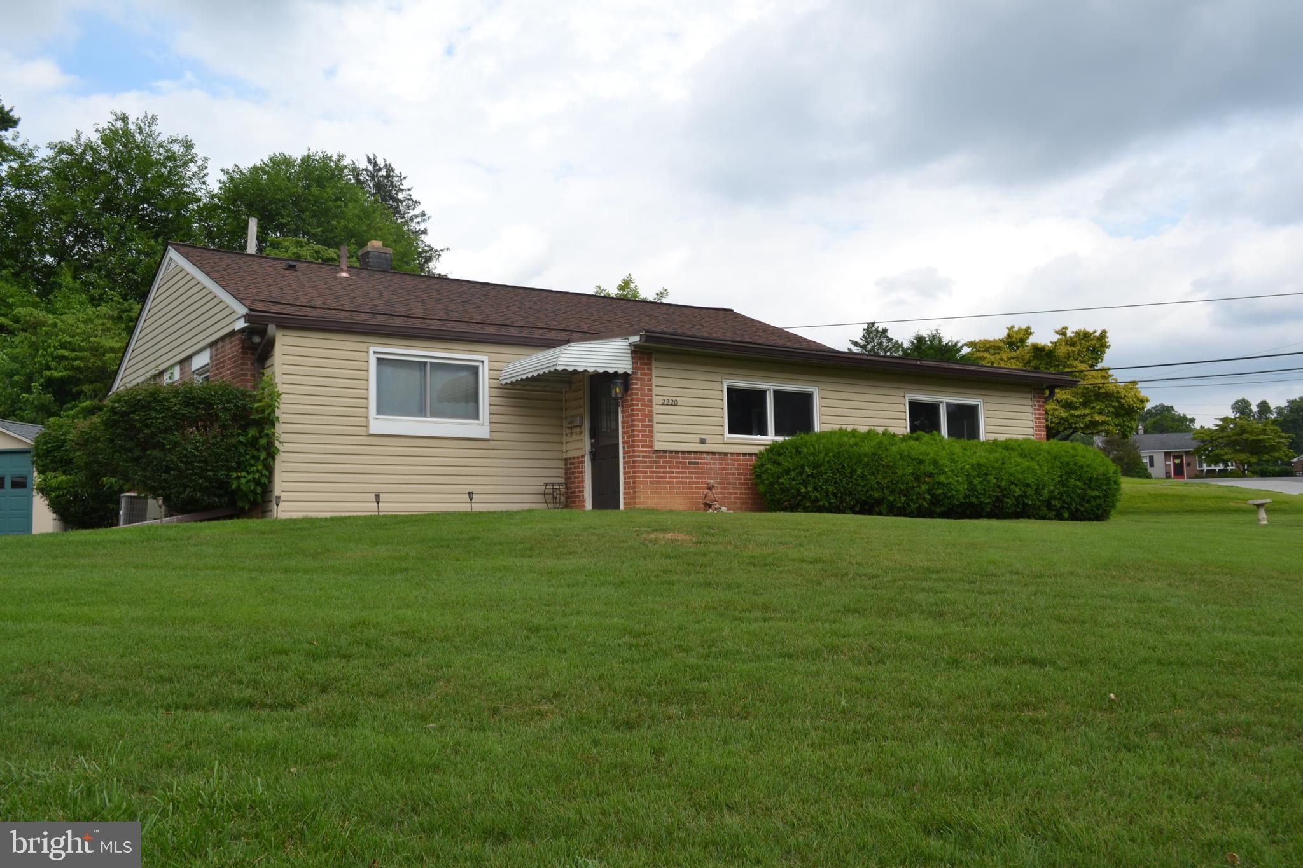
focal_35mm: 33
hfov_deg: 57.2
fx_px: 1194
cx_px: 652
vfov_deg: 40.0
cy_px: 434
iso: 100
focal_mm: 22
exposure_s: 1/200
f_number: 9
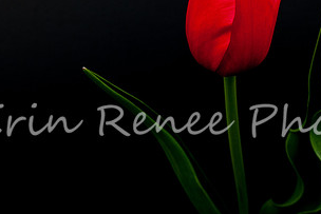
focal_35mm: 72
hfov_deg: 27.4
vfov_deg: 18.6
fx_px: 642
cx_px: 263
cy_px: 14
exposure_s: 1/200
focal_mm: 32
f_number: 8
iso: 400
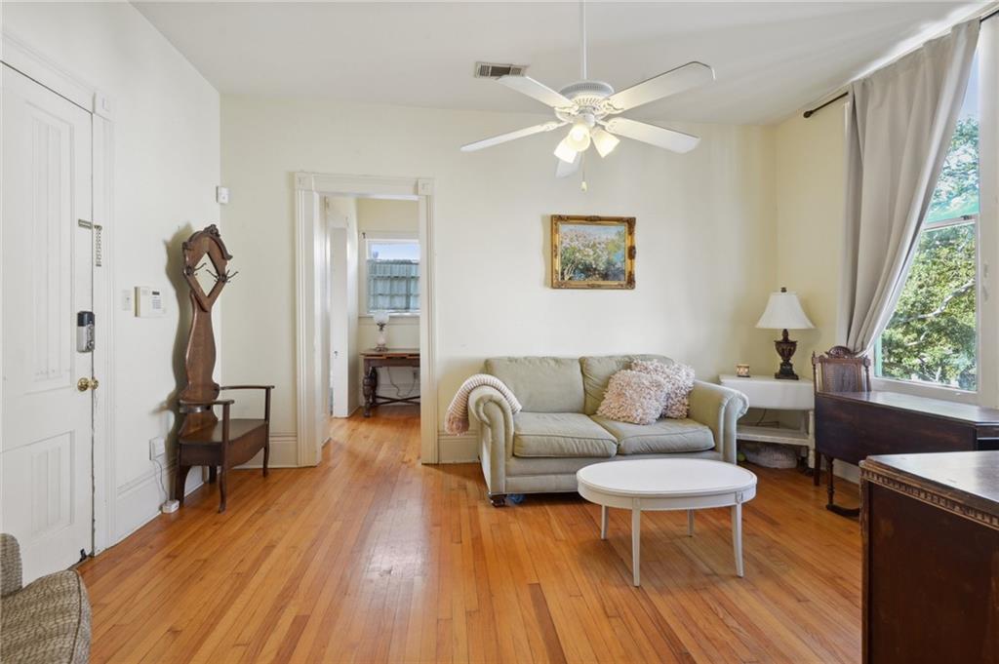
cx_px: 500
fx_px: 444
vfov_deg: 73.7
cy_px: 332
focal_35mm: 16
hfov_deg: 96.8
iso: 400
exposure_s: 1/8
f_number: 11
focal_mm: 16
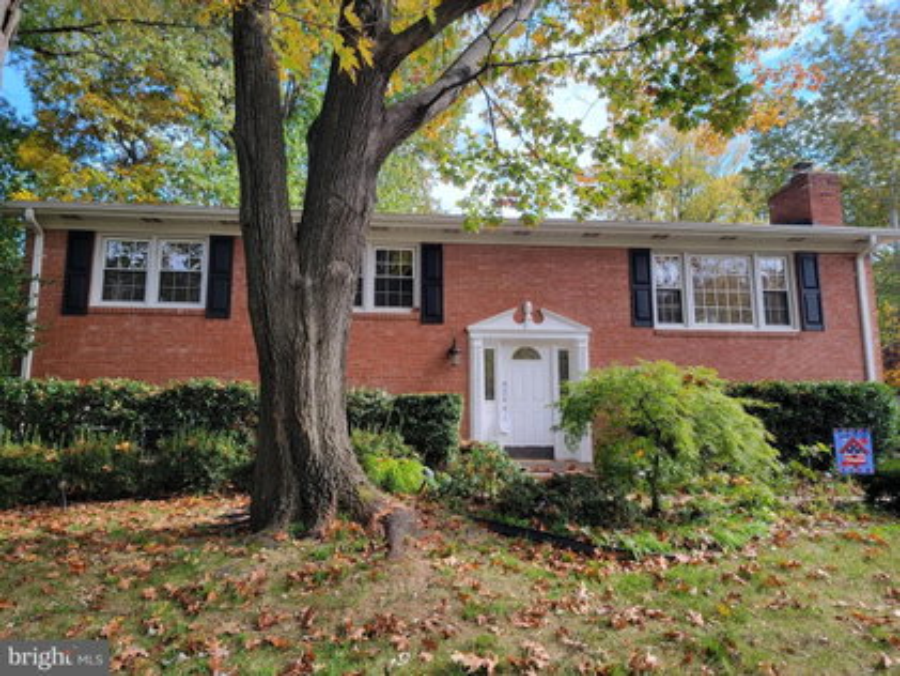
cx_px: 450
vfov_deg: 56.8
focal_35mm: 24
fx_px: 624
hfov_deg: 71.6
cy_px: 338
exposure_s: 1/137
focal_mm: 6.7
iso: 16
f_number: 1.8
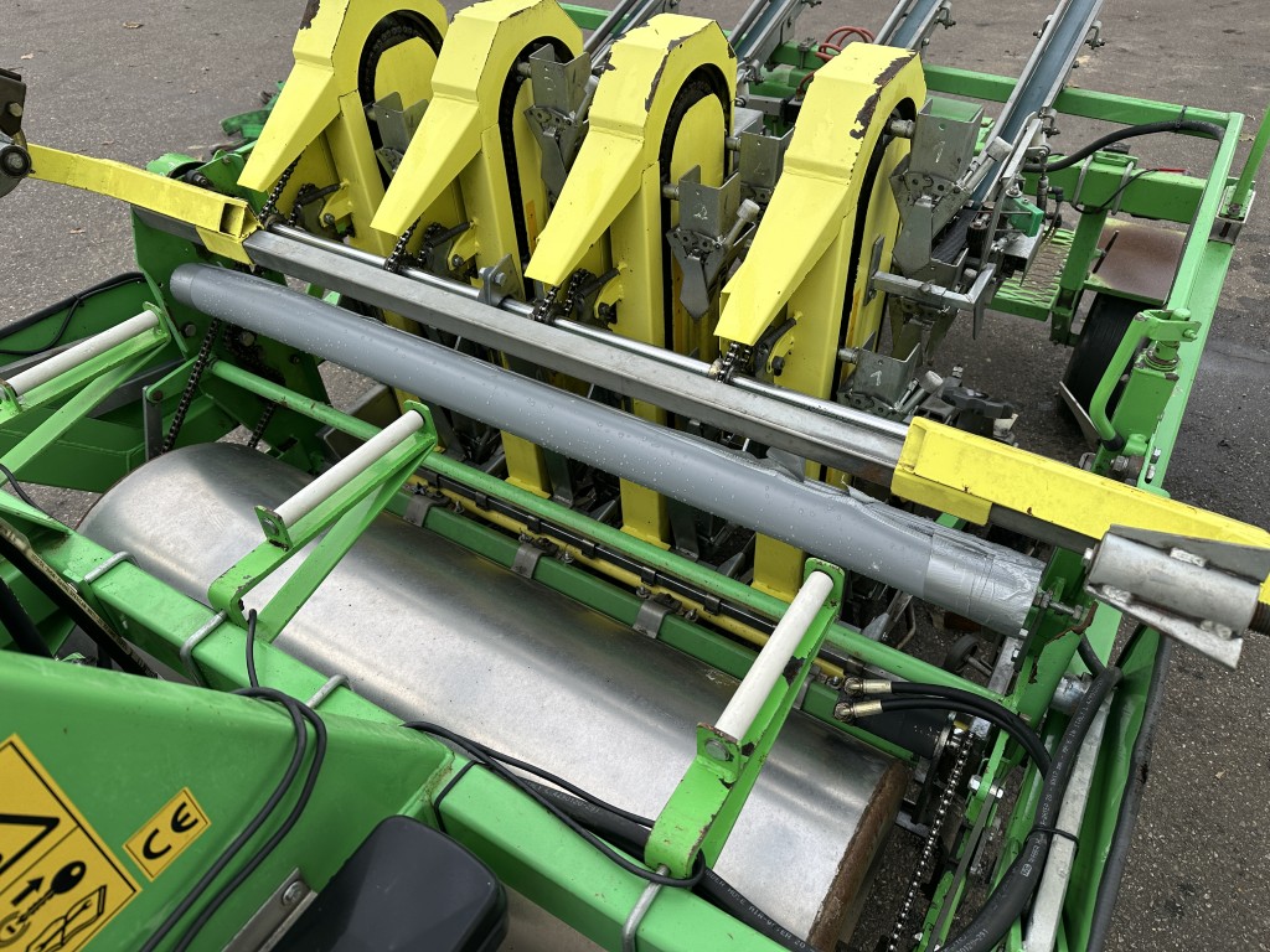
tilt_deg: -39.7
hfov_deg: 71.6
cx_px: 635
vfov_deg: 56.8
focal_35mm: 24
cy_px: 476
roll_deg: +1.2
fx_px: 881
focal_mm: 6.86
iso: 80
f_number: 1.78
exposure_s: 1/399
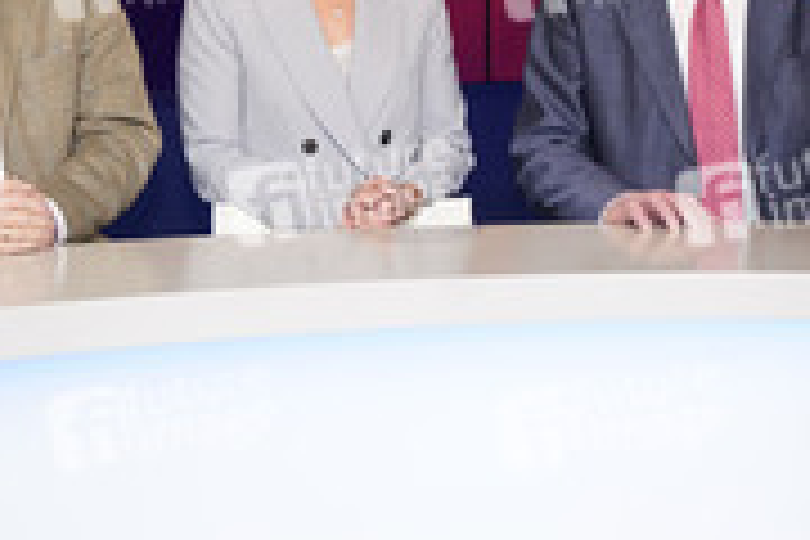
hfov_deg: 23.5
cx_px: 673
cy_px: 81
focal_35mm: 85
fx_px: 1912
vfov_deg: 15.9
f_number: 5
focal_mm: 34
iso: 2000
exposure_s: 1/160
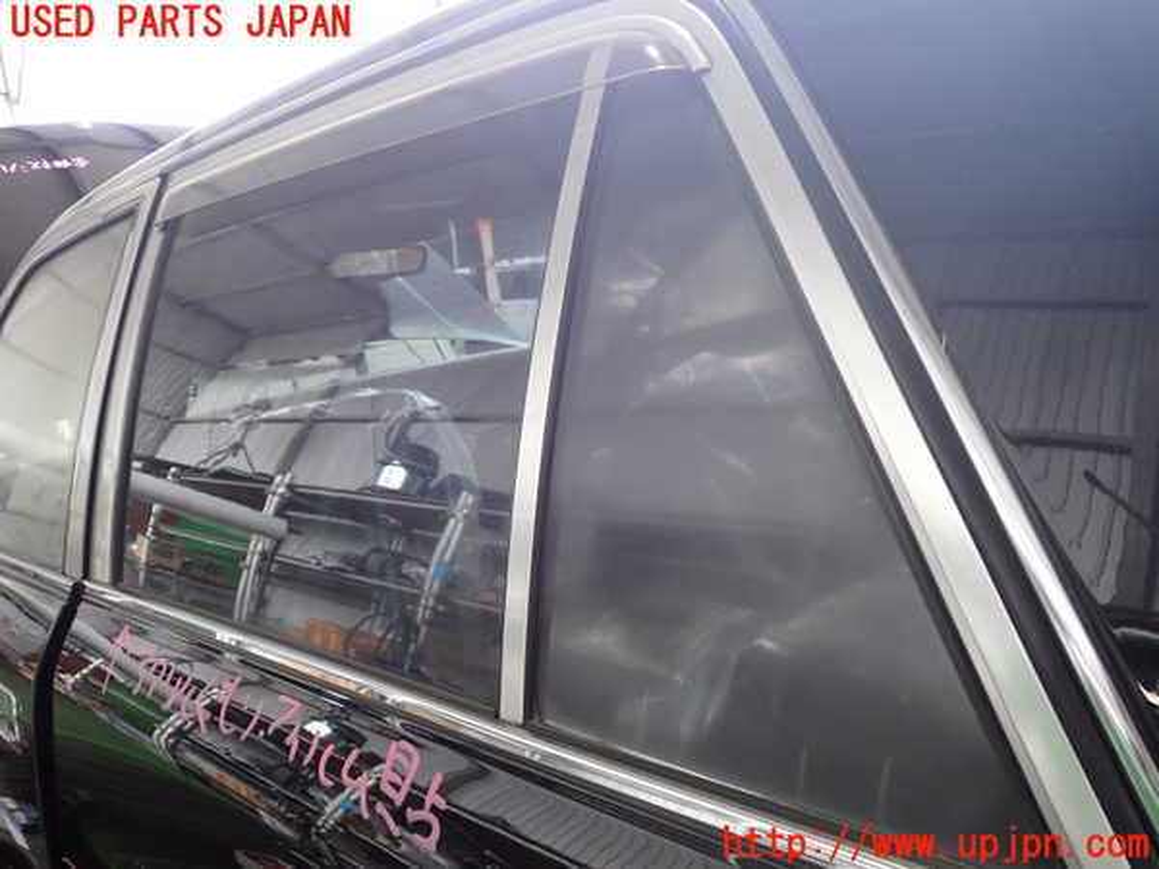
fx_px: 1004
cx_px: 580
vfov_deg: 46.8
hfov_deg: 60.0
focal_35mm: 30
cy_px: 434
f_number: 2.3
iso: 200
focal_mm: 5.4
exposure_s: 1/100
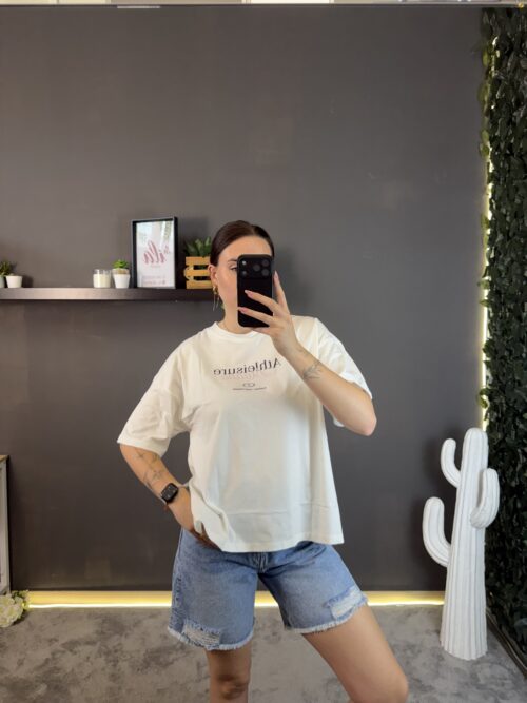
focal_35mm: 24
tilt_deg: -12.6
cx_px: 264
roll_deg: -0.8
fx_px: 487
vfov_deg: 71.6
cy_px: 352
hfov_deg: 56.8
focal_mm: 6.76
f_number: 1.78
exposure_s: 1/100
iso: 200
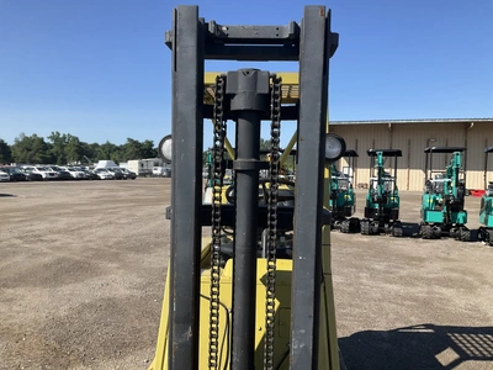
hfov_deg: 61.7
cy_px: 185
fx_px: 413
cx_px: 246
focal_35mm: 29
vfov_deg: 48.2
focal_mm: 3
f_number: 1.8
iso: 25
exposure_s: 1/1412
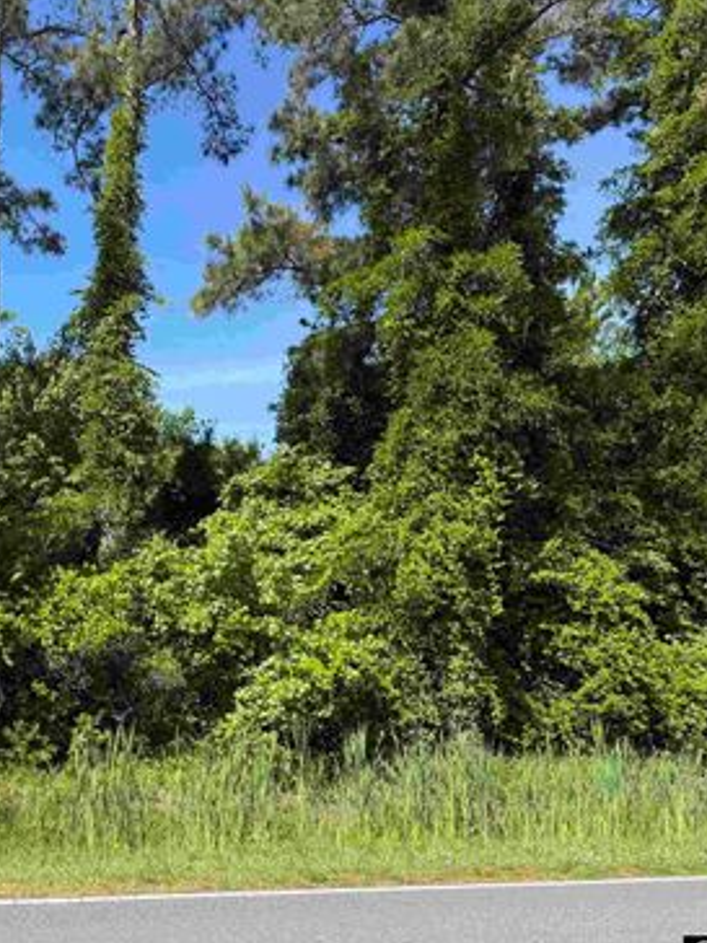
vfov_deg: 55.3
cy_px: 481
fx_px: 899
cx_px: 137
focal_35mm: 33
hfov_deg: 41.1
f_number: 1.78
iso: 80
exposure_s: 1/1901
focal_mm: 6.76
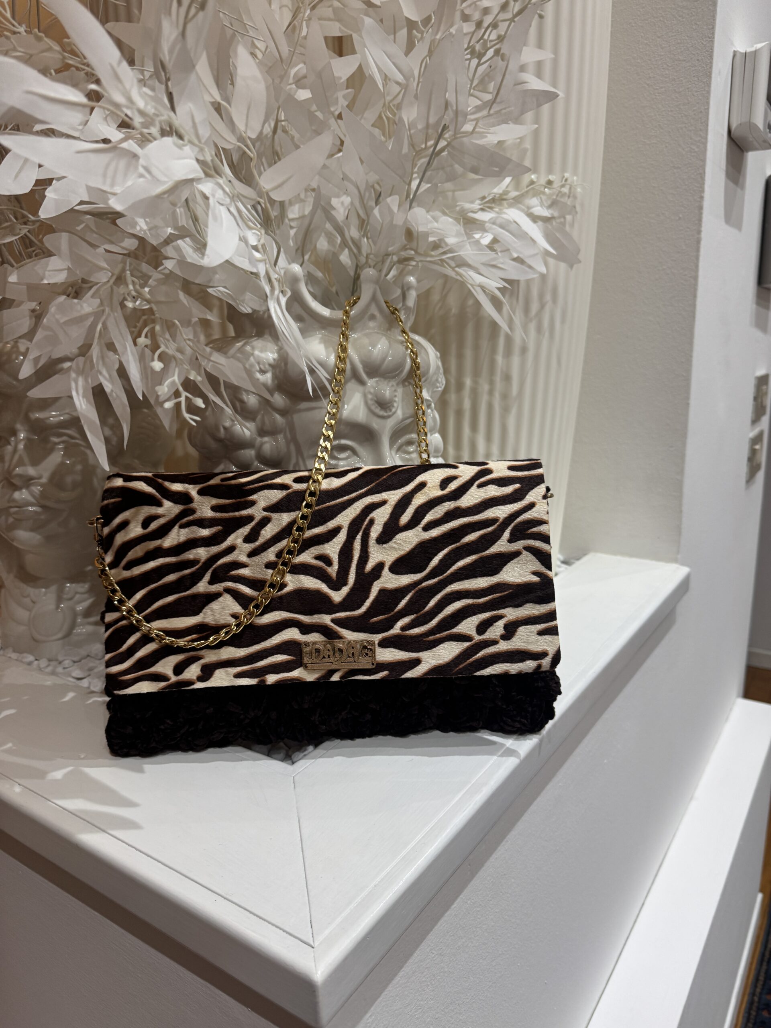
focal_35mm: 24
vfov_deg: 71.6
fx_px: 713
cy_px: 514
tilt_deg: -14.7
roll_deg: -0.2
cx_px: 386
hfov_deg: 56.8
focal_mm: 6.76
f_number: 1.78
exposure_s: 1/100
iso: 200
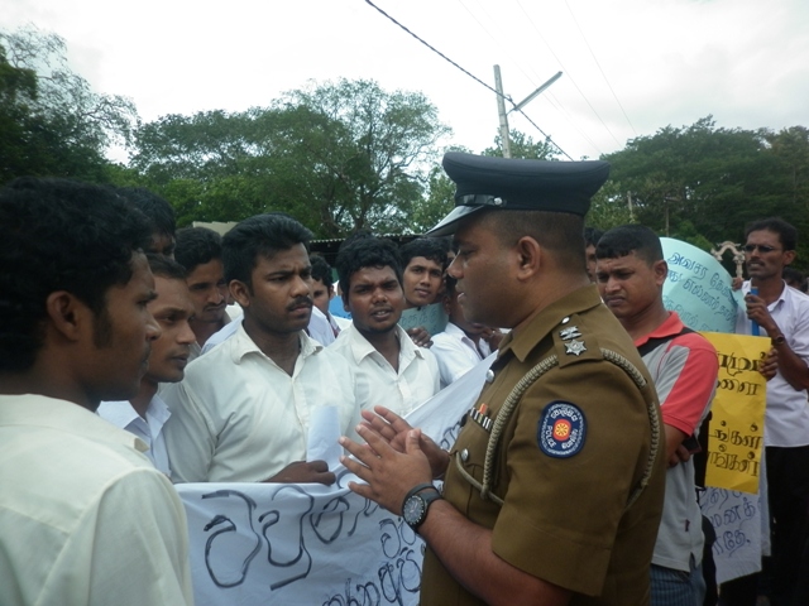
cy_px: 303
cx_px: 404
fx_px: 654
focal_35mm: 28
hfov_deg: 63.4
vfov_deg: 49.7
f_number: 2.8
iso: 80
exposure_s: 1/800
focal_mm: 5
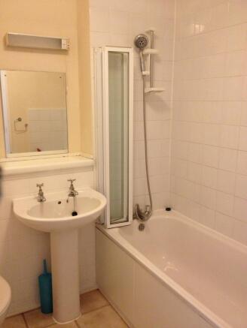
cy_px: 164
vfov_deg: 52.6
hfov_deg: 40.7
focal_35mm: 35
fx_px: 333
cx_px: 124
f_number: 2.4
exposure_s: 1/20
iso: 250
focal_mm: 4.28
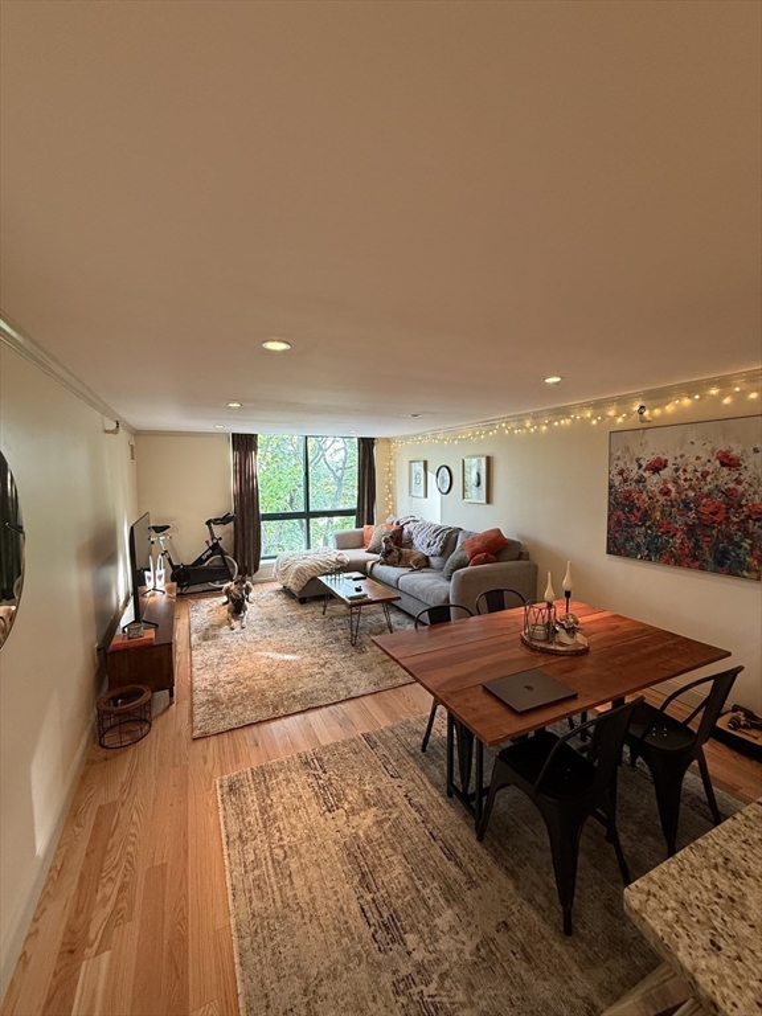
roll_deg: +0.2
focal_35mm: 14
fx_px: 411
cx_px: 381
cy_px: 508
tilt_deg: -4.0
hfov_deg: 85.7
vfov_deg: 102.1
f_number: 2.2
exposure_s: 1/60
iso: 200
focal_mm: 2.22
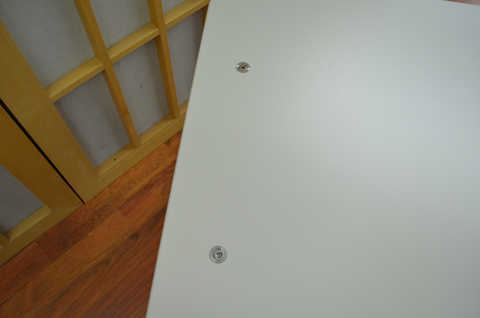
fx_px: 399
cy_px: 159
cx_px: 240
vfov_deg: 43.4
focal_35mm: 30
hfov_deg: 62.0
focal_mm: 20
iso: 800
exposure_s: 1/60
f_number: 3.8
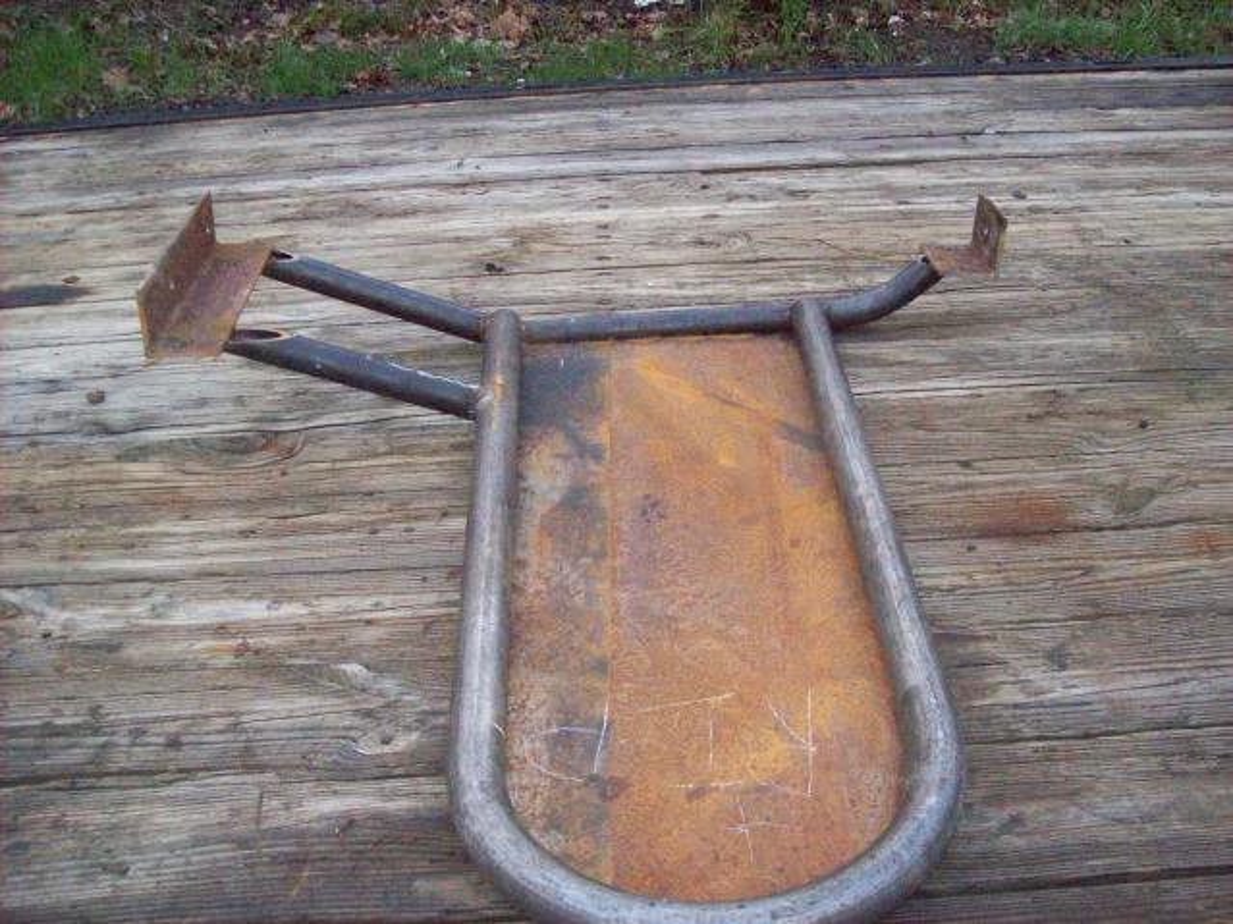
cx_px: 616
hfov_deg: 51.4
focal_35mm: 36
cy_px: 462
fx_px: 1282
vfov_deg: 39.6
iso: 800
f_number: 2.7
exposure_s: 1/128
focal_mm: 6
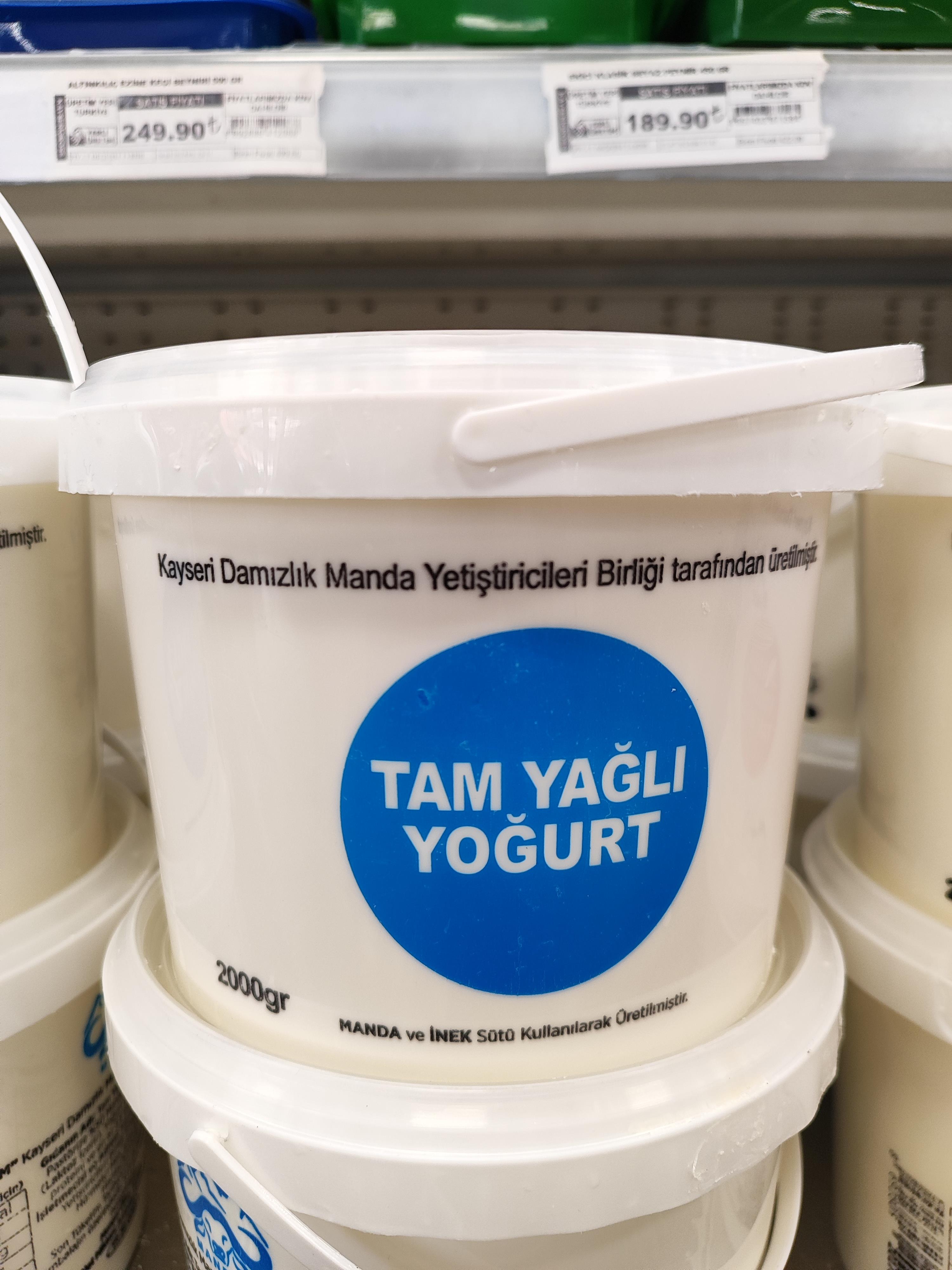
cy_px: 635
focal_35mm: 24
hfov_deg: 56.8
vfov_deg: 71.6
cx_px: 476
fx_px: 880
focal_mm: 5.89
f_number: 1.89
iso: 429
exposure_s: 1/100
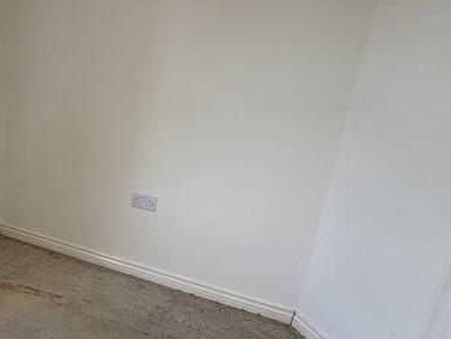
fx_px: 495
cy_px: 217
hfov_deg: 43.1
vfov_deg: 37.5
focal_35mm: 38
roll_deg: -1.5
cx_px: 14
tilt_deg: -19.7
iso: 125
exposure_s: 1/99
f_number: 2.2
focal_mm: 2.22
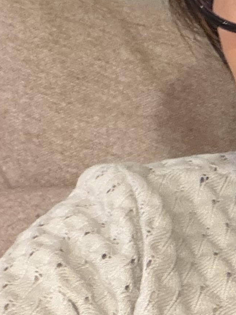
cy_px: 95
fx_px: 982
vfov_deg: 18.1
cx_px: 374
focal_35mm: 108
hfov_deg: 12.8
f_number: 1.9
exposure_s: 1/25
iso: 320
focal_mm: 2.71
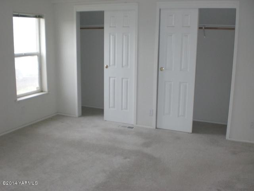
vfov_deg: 37.7
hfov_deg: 49.0
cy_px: 96
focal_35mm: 38
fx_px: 279
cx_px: 127
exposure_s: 1/60
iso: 200
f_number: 3.1
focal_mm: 6.3
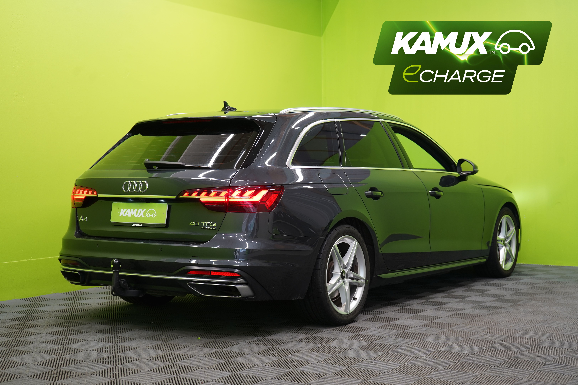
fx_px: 851
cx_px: 289
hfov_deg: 37.5
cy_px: 192
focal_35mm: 53
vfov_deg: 25.5
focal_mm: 53
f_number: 5
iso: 400
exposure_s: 1/30
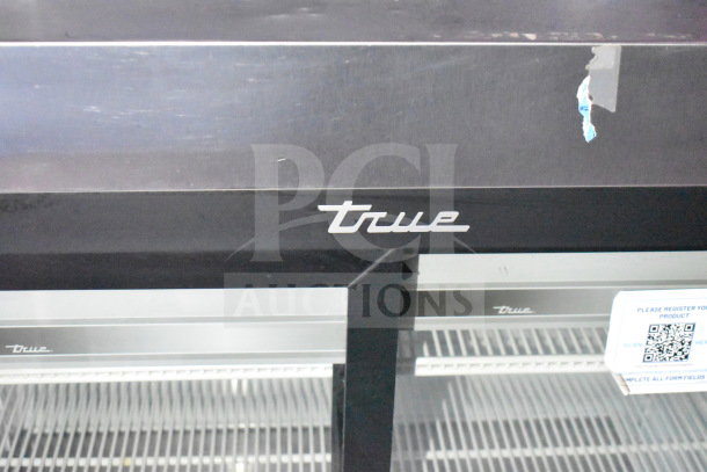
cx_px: 354
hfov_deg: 38.9
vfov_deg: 26.5
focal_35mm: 51
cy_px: 236
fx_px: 1002
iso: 25600
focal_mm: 34
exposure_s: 1/25
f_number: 4.5
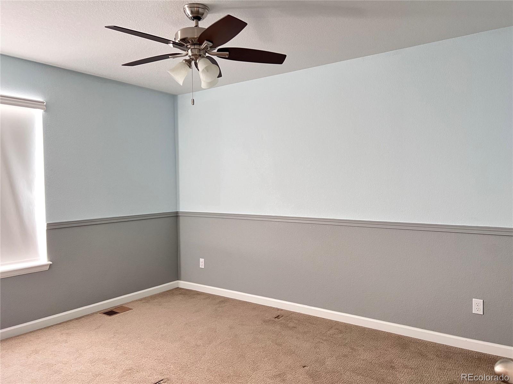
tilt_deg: -3.0
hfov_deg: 67.3
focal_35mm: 26
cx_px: 256
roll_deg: +0.1
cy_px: 192
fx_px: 385
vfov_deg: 53.1
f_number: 1.5
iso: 320
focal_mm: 5.7
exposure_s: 1/60
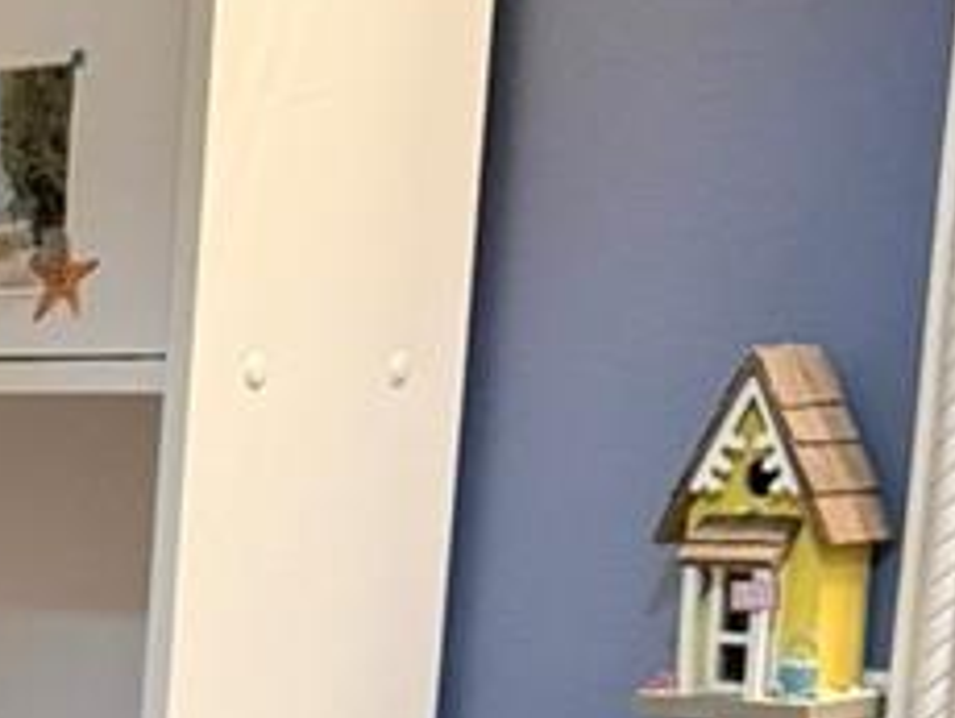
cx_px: -656
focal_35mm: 125
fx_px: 3452
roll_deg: +0.1
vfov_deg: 11.3
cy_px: 1175
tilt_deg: -13.0
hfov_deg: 14.3
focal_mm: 6.76
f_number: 1.78
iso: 320
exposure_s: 1/60
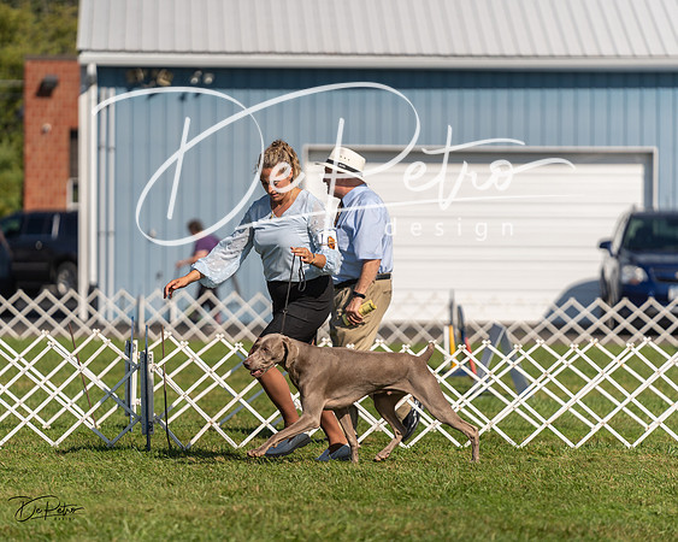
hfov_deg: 8.6
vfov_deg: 6.9
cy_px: 271
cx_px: 339
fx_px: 4518
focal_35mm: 225
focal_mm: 200
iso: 200
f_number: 3.2
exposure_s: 1/3200
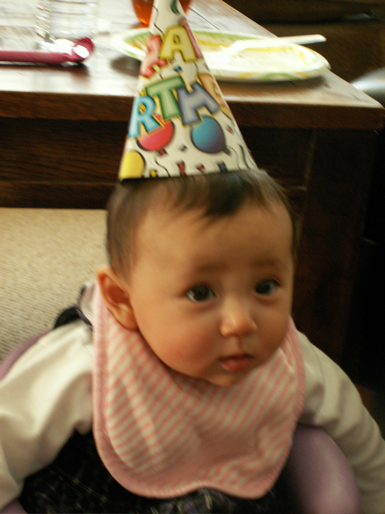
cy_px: 257
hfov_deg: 19.6
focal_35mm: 75
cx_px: 192
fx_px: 1113
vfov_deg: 26.0
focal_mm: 12.46
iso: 160
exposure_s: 1/20
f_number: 3.2
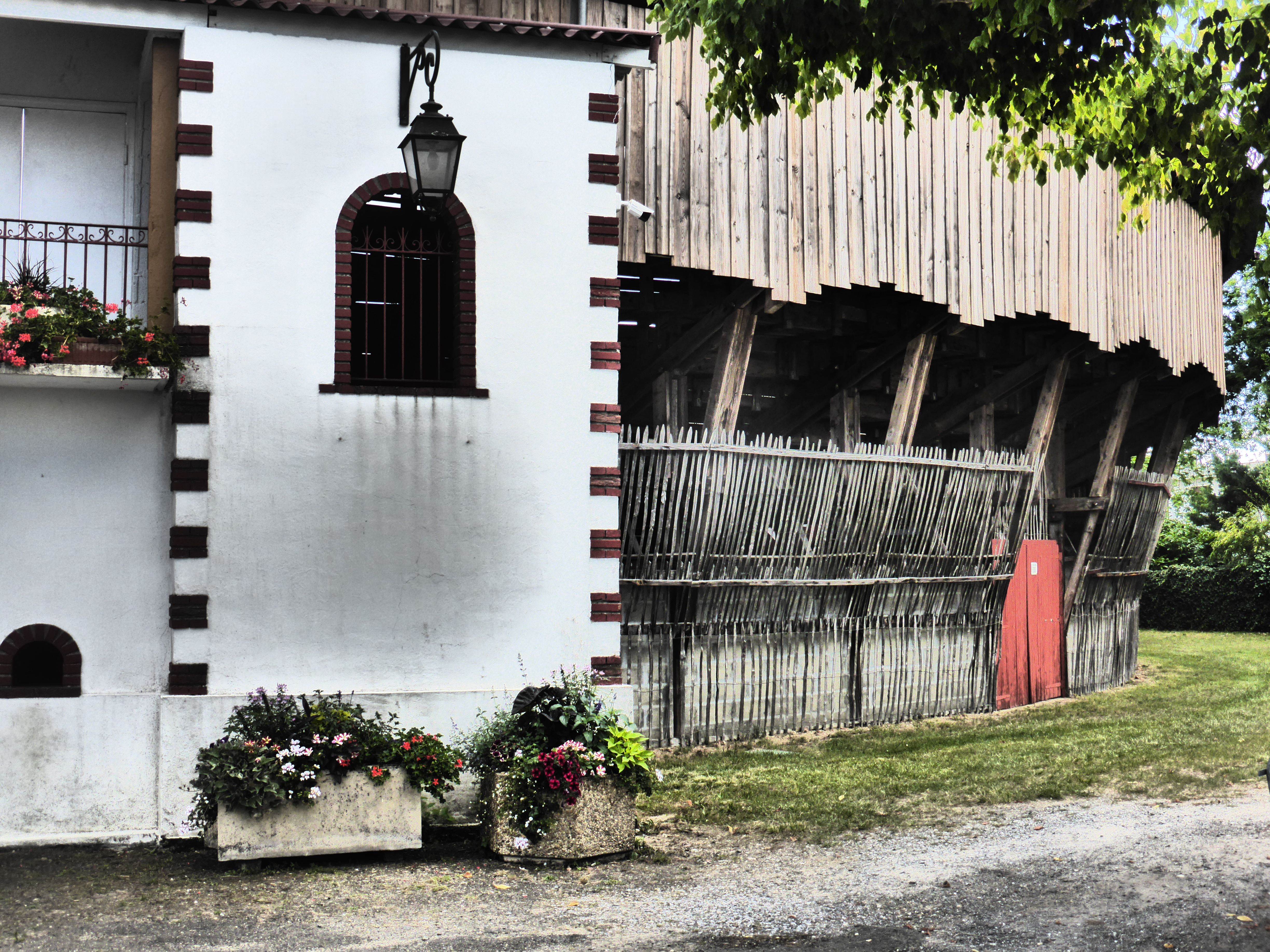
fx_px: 1724
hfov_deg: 40.4
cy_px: 476
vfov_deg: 30.9
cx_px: 635
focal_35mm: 47
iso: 160
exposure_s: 1/320
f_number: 4.2
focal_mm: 8.5
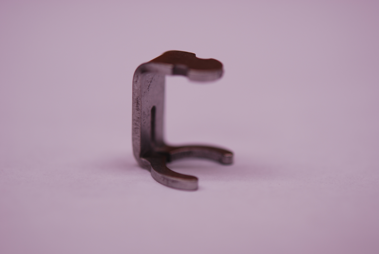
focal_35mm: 90
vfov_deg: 15.2
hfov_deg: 22.6
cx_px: 190
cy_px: 127
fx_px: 949
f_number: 3.3
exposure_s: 1/40
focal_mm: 60
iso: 100
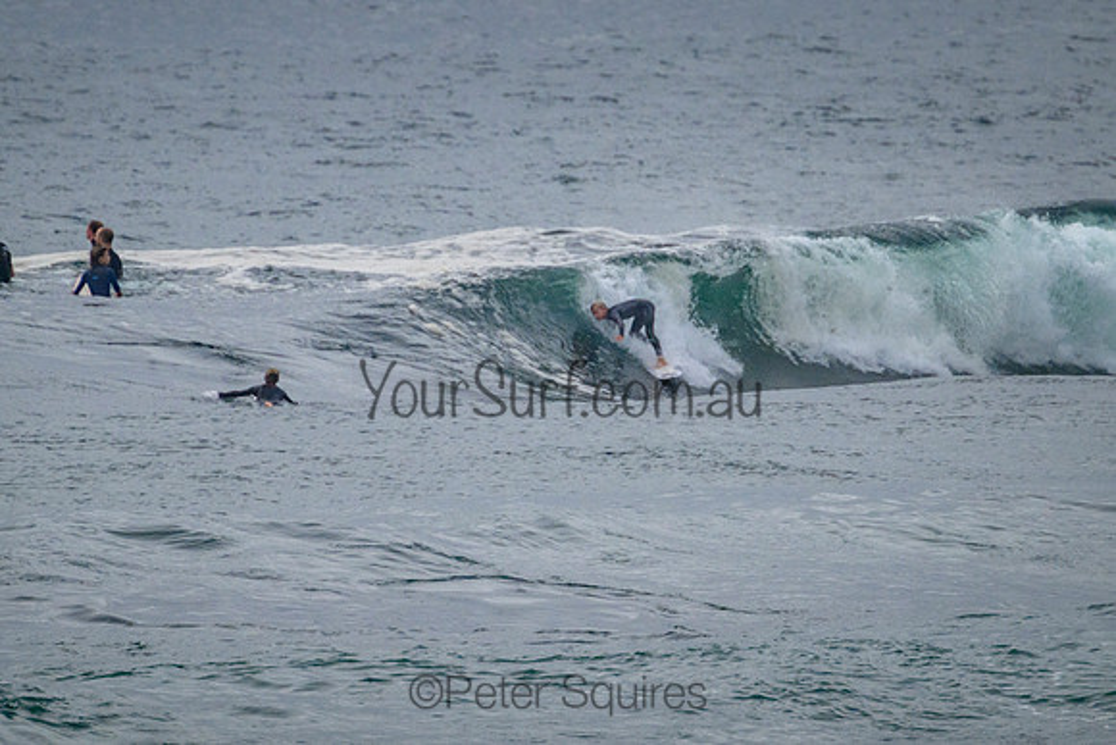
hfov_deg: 1.9
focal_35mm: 1100
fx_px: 34097
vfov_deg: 1.3
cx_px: 606
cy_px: 311
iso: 1400
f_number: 11
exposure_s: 1/2000
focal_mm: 800
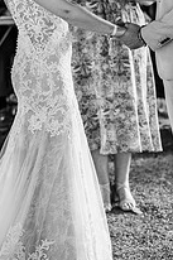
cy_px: 88
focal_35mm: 186
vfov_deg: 11.1
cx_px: 112
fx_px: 1343
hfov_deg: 7.4
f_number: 2.2
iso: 900
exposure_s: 1/200
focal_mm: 85
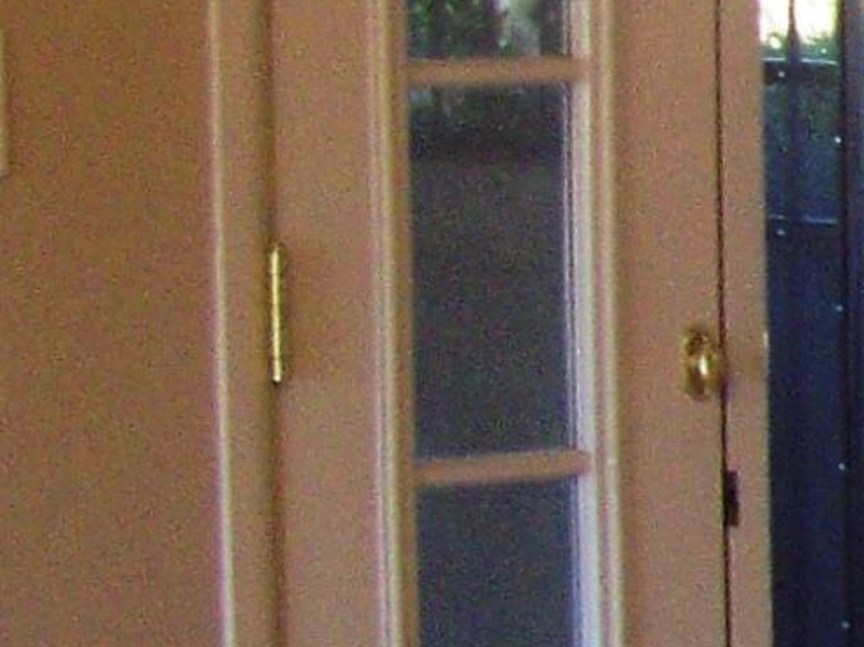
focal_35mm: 220
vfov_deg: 6.8
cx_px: 2119
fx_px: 5490
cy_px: 355
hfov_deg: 8.2
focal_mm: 5.85
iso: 125
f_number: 2.8
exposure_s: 1/30
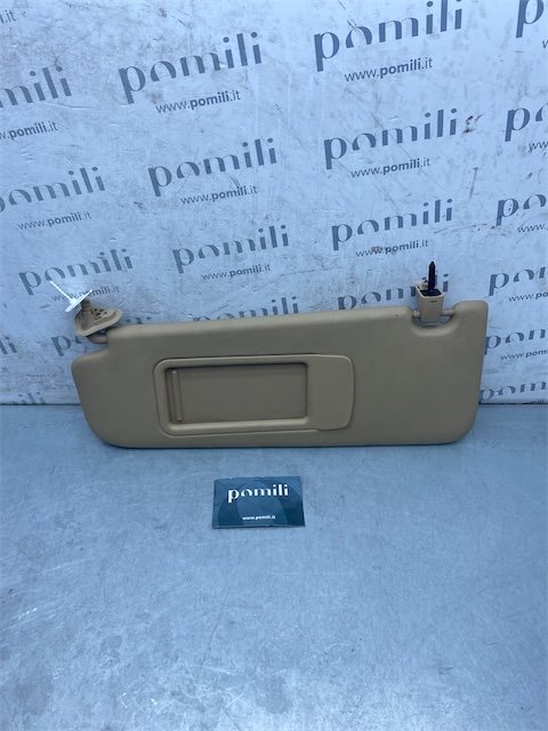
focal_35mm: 26
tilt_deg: -39.8
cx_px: 274
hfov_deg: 53.1
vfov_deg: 67.3
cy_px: 366
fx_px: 549
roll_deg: -2.2
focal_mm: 4.25
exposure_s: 1/990
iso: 32
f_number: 1.8
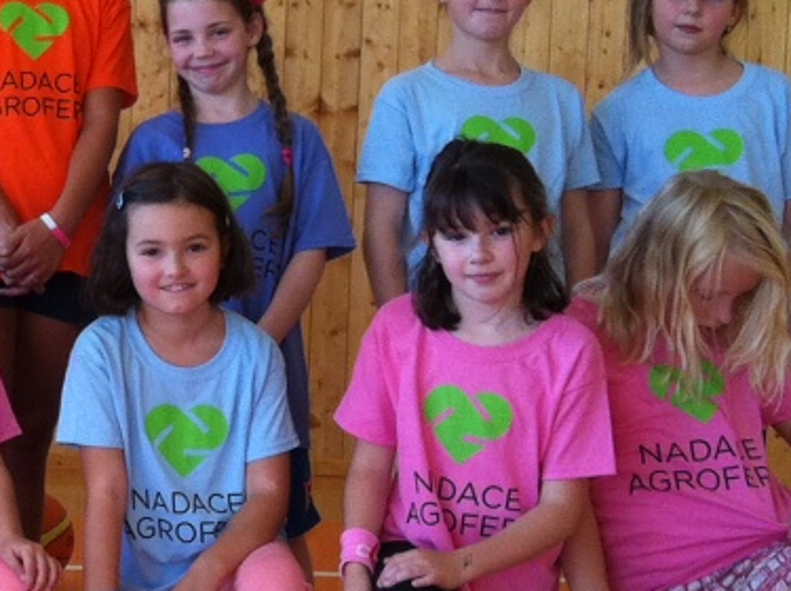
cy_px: 323
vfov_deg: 12.2
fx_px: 2761
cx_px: -266
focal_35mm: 121
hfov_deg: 15.4
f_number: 2.8
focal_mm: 3.85
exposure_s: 1/60
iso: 100
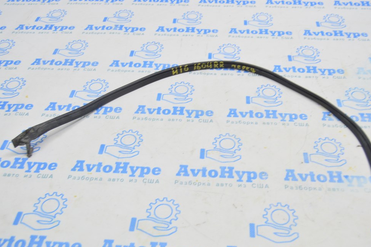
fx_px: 391
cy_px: 130
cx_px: 195
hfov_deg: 50.7
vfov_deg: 35.0
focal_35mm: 38
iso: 400
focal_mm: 24
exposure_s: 1/20
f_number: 5.6
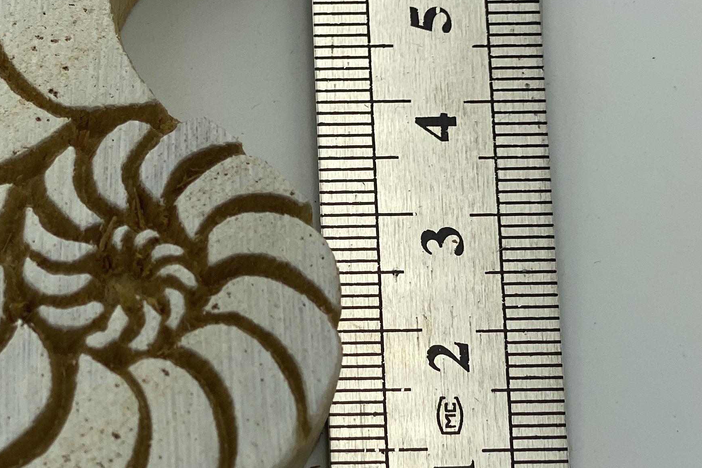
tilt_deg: -73.3
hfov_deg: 16.3
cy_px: 336
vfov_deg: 10.9
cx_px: 123
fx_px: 2437
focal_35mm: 125
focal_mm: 6
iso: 20
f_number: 2
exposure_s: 1/826
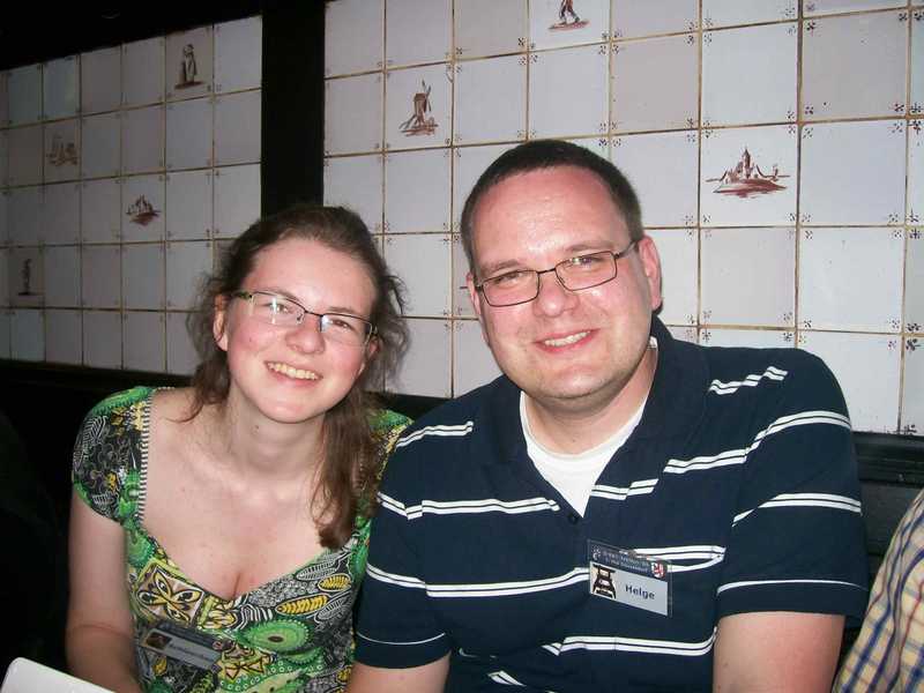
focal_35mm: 35
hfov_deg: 52.6
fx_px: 934
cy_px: 346
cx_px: 462
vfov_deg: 40.7
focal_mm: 5.8
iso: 80
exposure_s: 1/64
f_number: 2.8
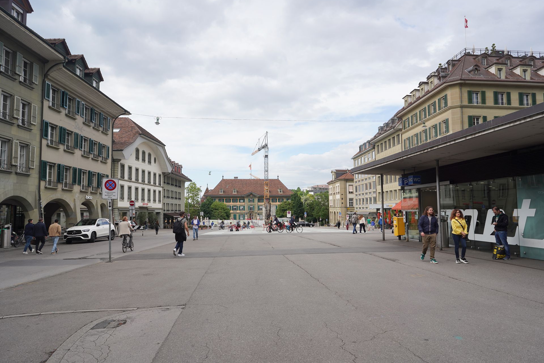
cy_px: 181
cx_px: 265
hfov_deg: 71.5
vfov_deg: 51.3
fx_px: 378
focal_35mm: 25
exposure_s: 1/100
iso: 100
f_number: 11
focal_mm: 24
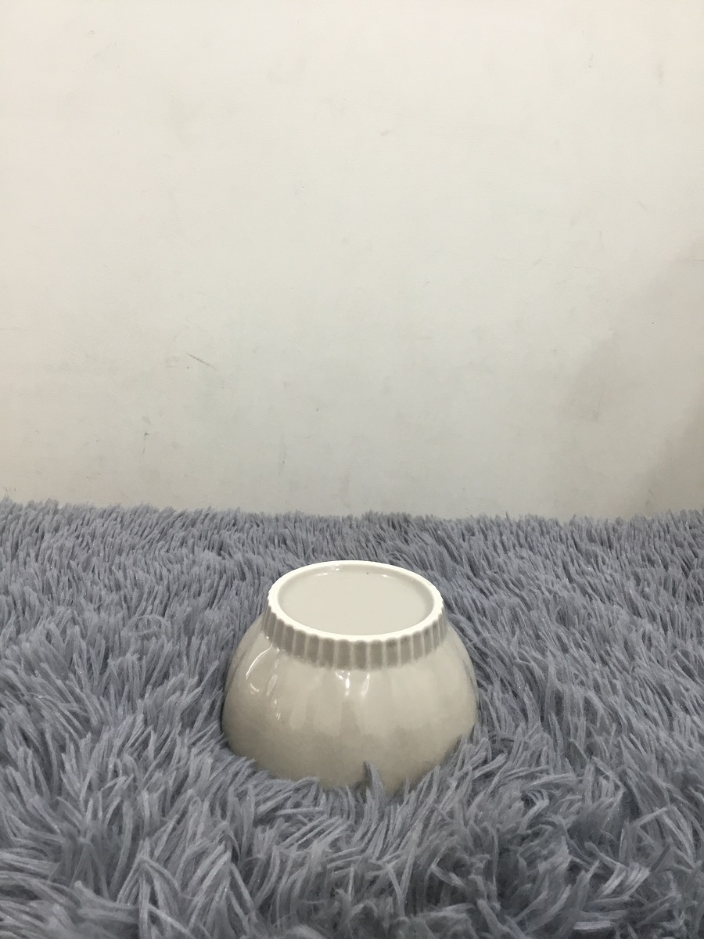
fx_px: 841
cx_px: 352
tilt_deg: -18.4
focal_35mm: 31
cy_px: 470
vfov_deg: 58.4
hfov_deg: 45.4
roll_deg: -0.7
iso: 80
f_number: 2.4
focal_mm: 3.3
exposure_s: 1/33
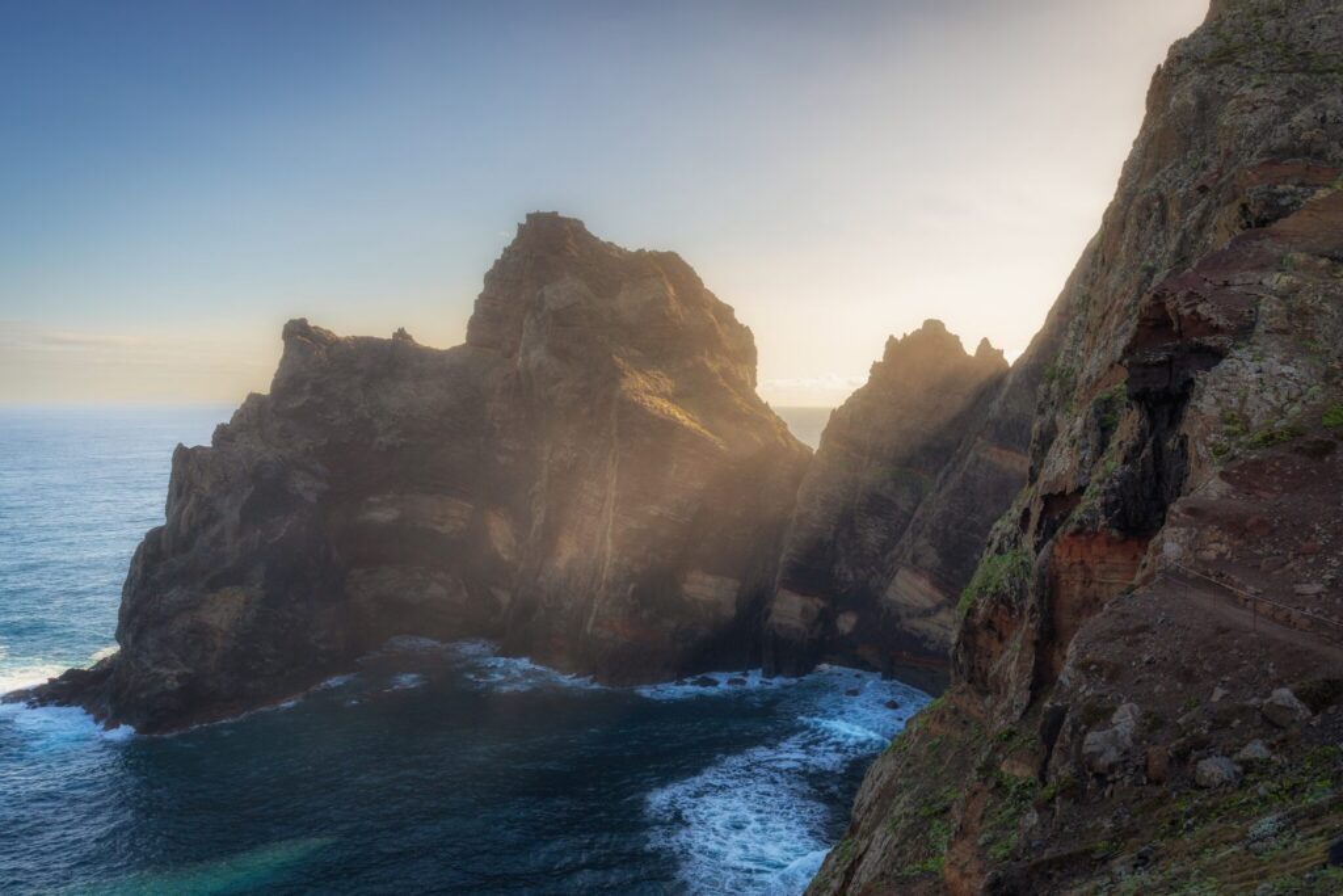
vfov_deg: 45.0
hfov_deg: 63.7
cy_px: 448
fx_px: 1082
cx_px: 672
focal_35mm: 29
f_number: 8
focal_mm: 29
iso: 320
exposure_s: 1/500
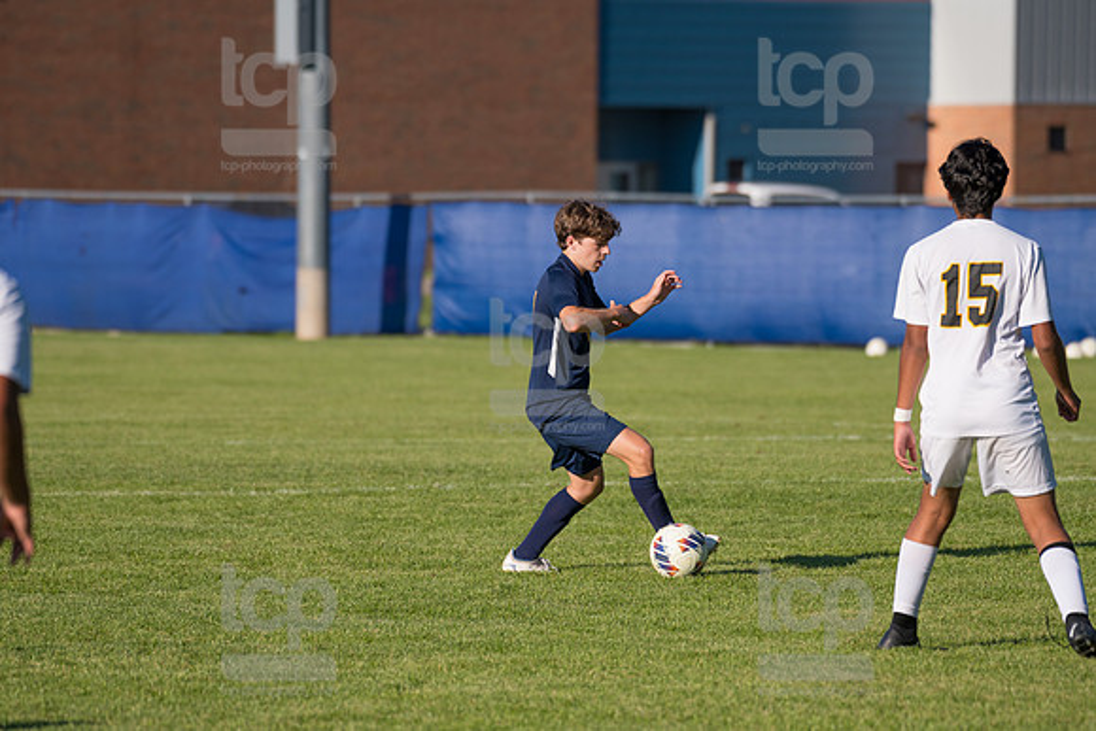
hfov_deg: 7.4
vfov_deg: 4.9
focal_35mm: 280
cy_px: 366
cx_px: 548
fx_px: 8526
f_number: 5.6
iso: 320
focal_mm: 280
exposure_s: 1/2000
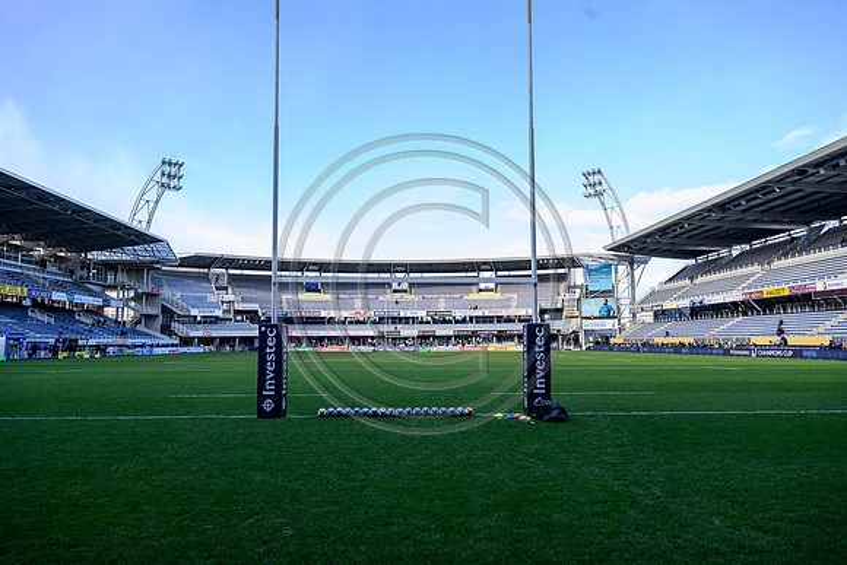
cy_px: 282
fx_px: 565
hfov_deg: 73.7
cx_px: 424
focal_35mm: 24
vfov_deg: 53.2
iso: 500
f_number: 5.6
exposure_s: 1/500
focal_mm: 24
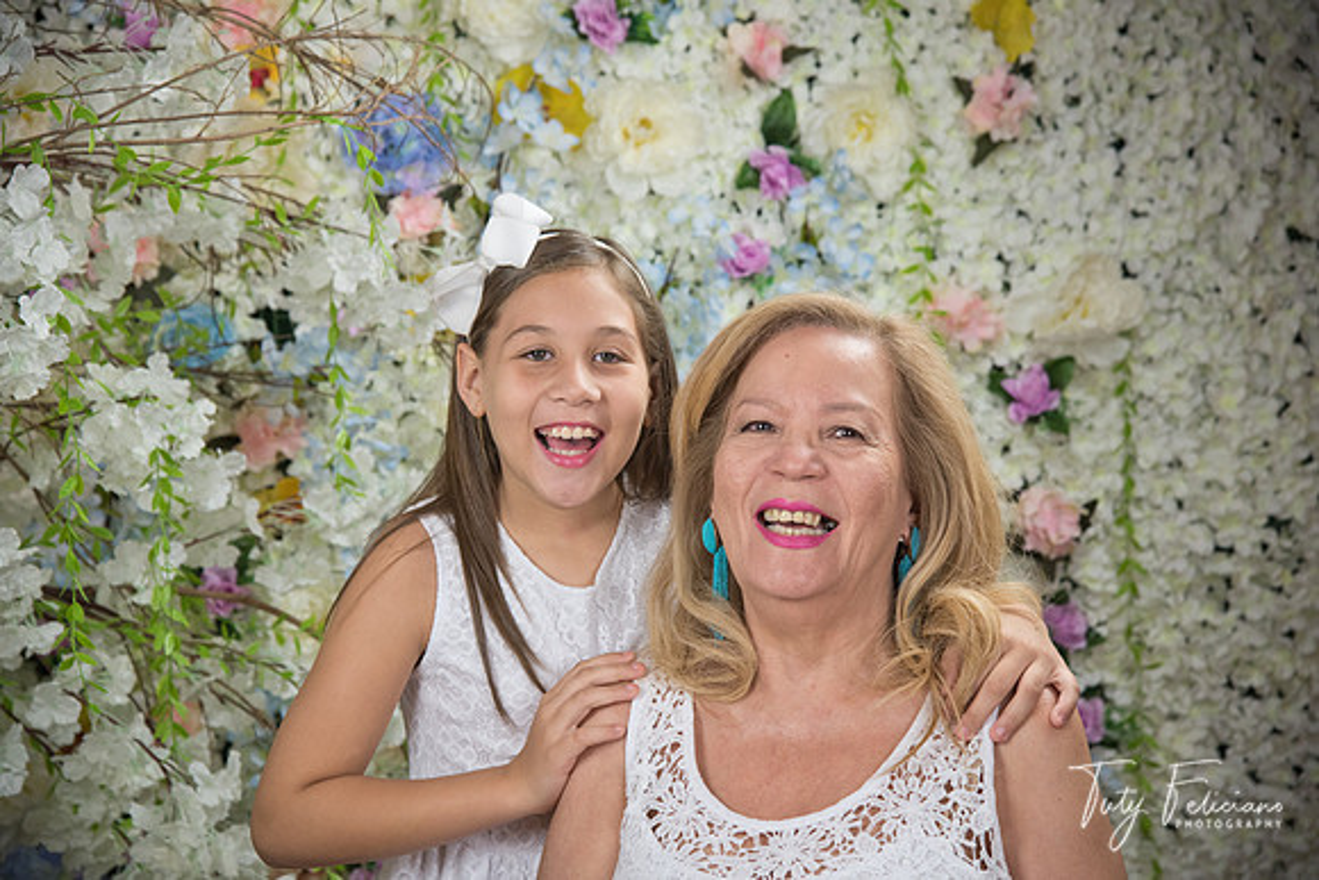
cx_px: 660
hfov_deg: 22.1
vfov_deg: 14.9
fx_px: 3371
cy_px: 440
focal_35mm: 92
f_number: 5
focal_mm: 92
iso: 1250
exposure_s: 1/125
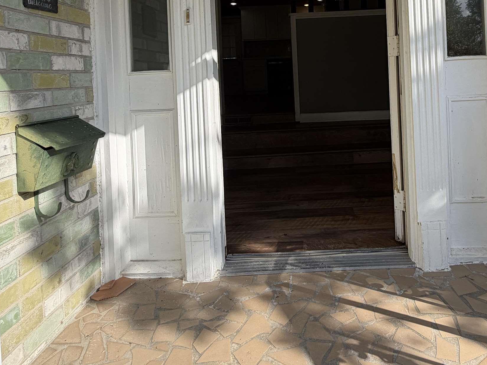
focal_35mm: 26
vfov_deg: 50.2
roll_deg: +3.5
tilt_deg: -0.4
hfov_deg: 66.0
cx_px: 312
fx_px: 366
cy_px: 79
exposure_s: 1/770
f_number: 2.2
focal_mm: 2.22
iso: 32
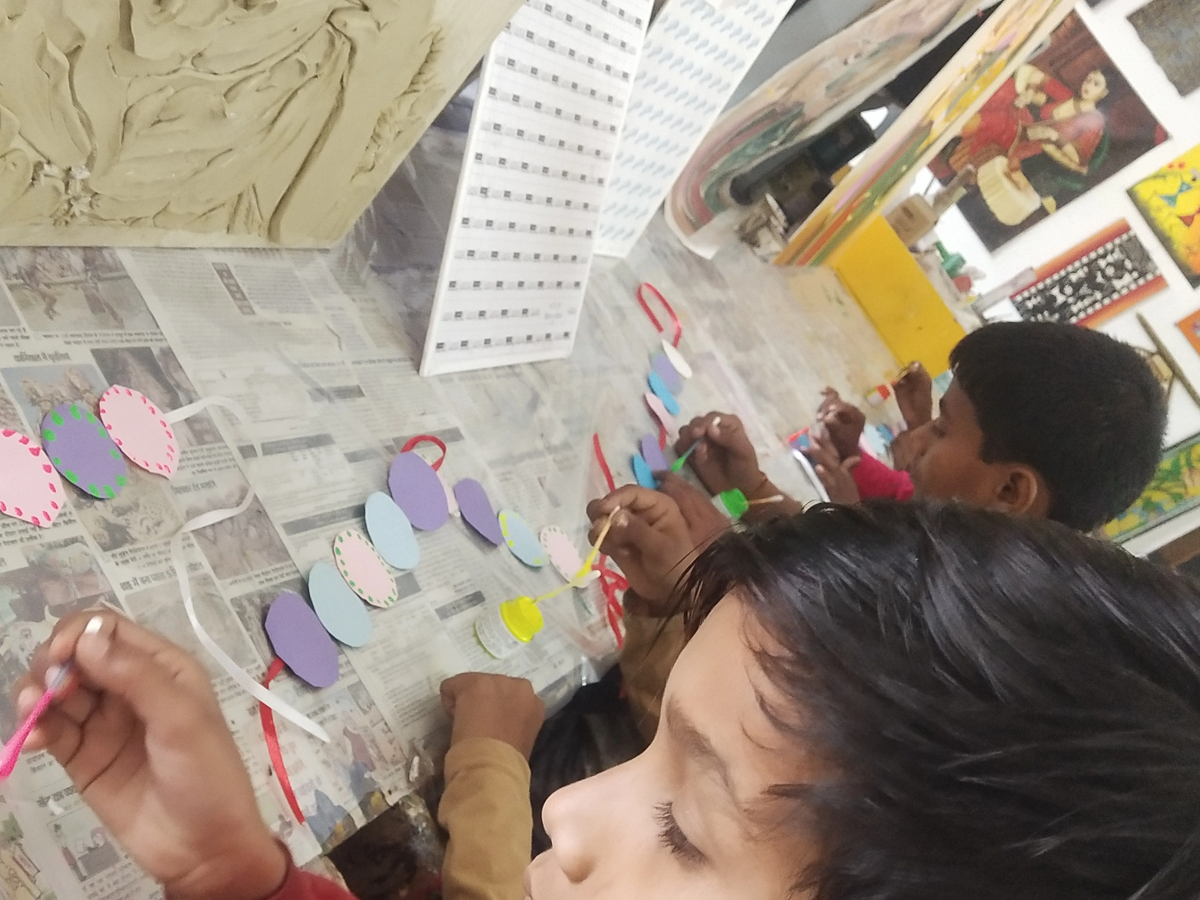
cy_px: 474
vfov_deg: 30.9
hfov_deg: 39.9
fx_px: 1629
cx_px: 399
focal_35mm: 47
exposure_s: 1/50
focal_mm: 3.95
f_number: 1.8
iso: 404
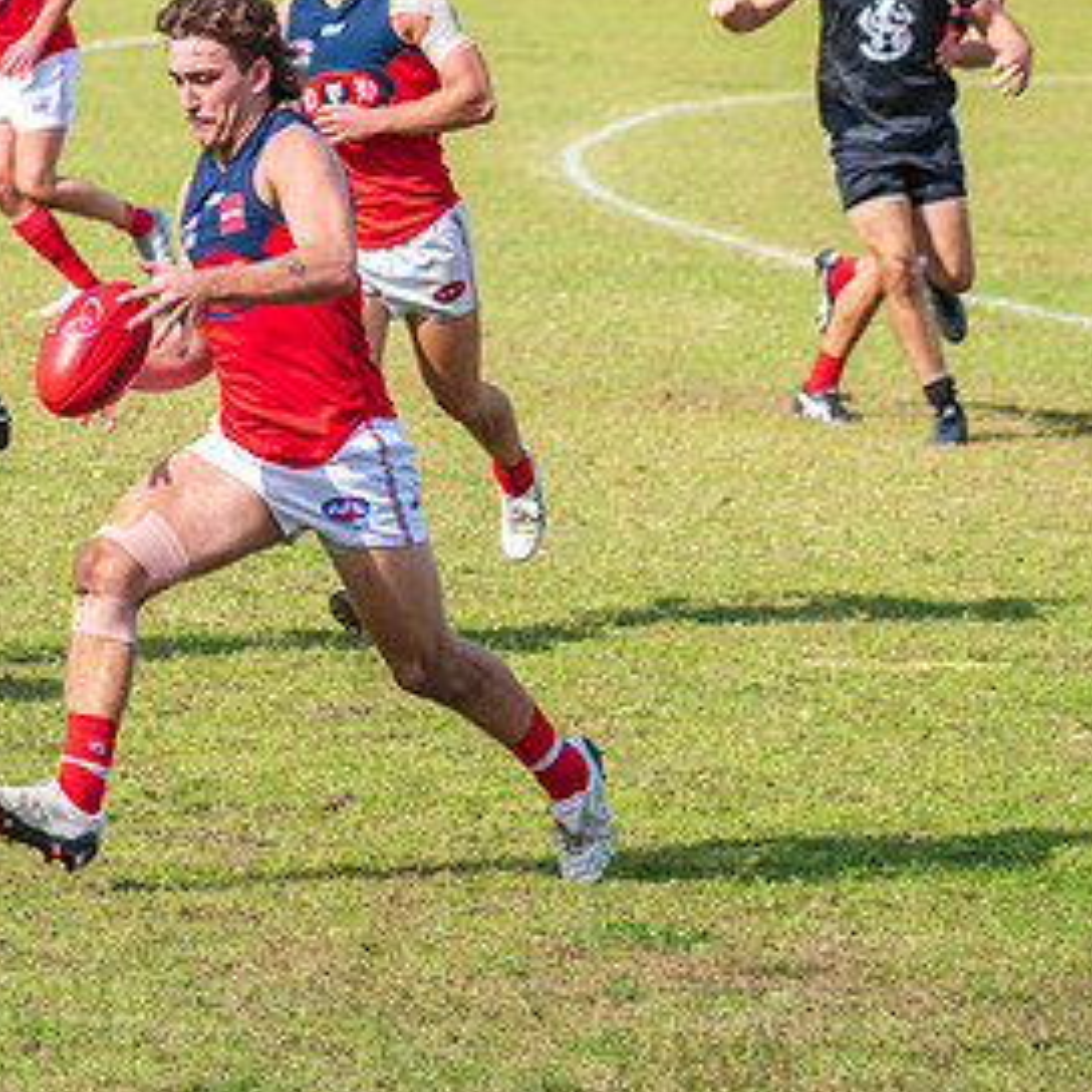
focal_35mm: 272
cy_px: 608
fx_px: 9708
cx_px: -4
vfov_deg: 6.4
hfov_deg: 6.4
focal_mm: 150
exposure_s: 1/1600
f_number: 8
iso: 800
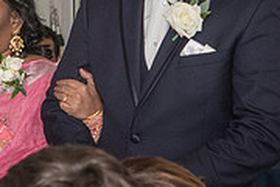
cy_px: 12
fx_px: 3243
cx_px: 0
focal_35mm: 417
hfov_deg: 4.9
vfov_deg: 3.3
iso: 640
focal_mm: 70
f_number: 5.6
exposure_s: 1/100
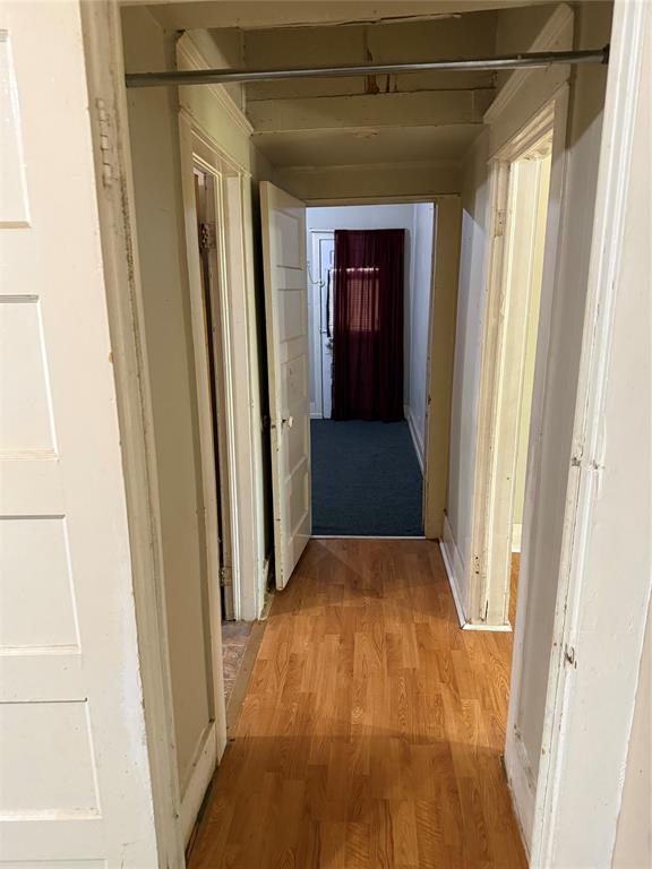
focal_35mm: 24
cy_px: 434
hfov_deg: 56.8
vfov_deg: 71.6
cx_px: 326
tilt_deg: -13.2
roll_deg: +0.0
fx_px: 603
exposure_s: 1/60
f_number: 1.78
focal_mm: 6.76
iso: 800
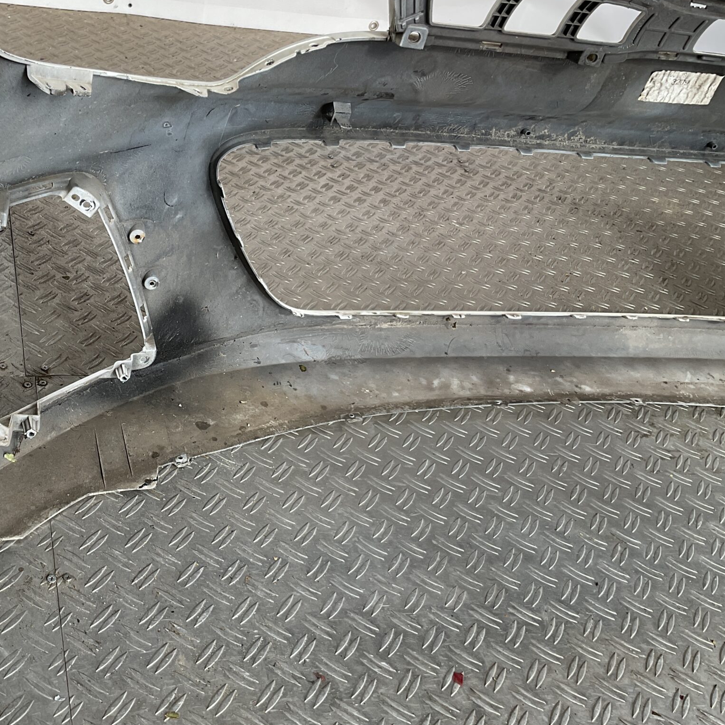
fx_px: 1019
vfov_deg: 39.1
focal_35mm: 43
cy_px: 305
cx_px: 220
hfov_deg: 38.6
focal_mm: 3
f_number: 1.8
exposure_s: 1/154
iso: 16
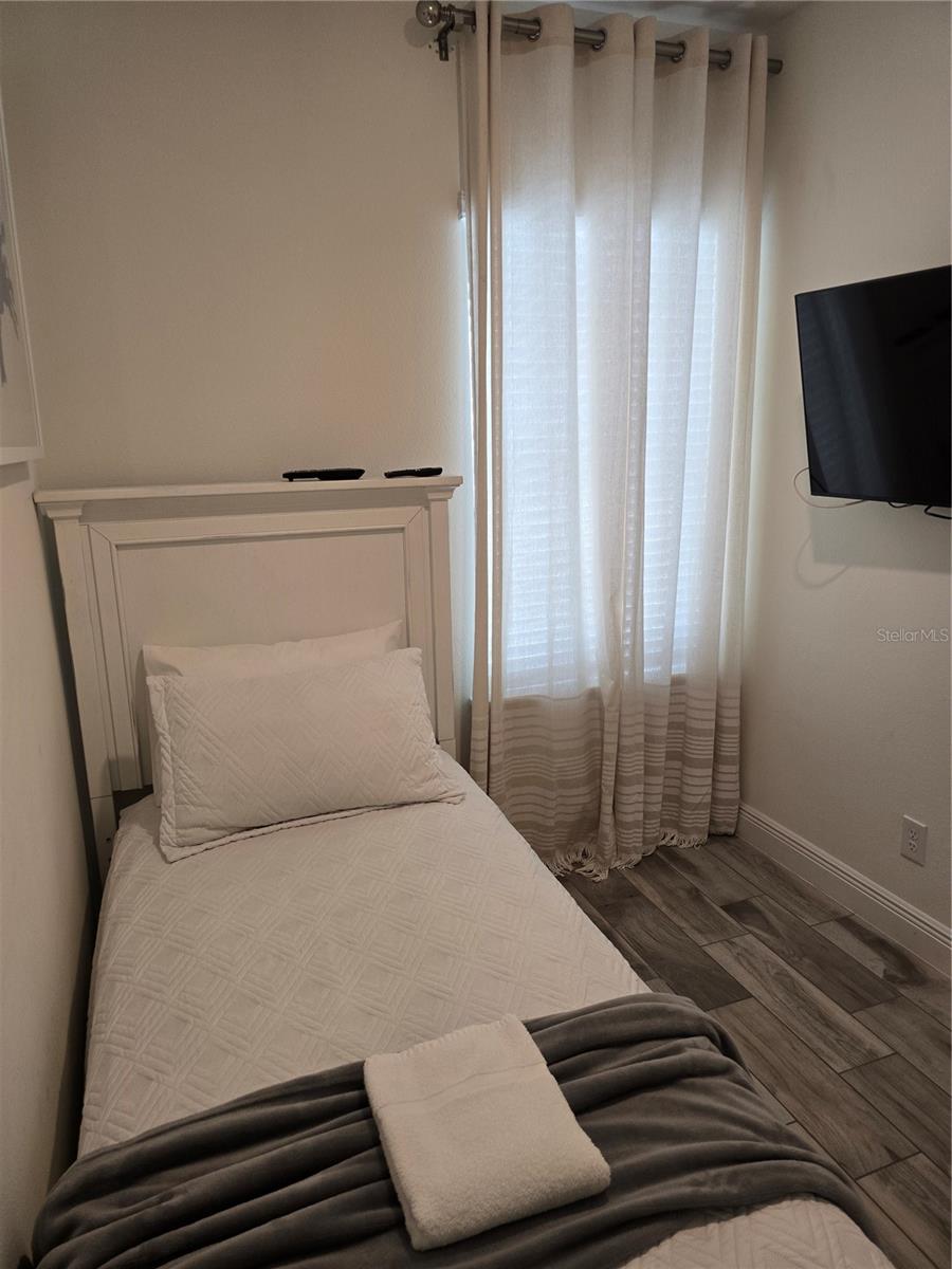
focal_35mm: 23
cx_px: 476
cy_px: 634
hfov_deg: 58.9
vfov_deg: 73.9
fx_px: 843
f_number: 1.7
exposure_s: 1/120
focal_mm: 6.3
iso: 200
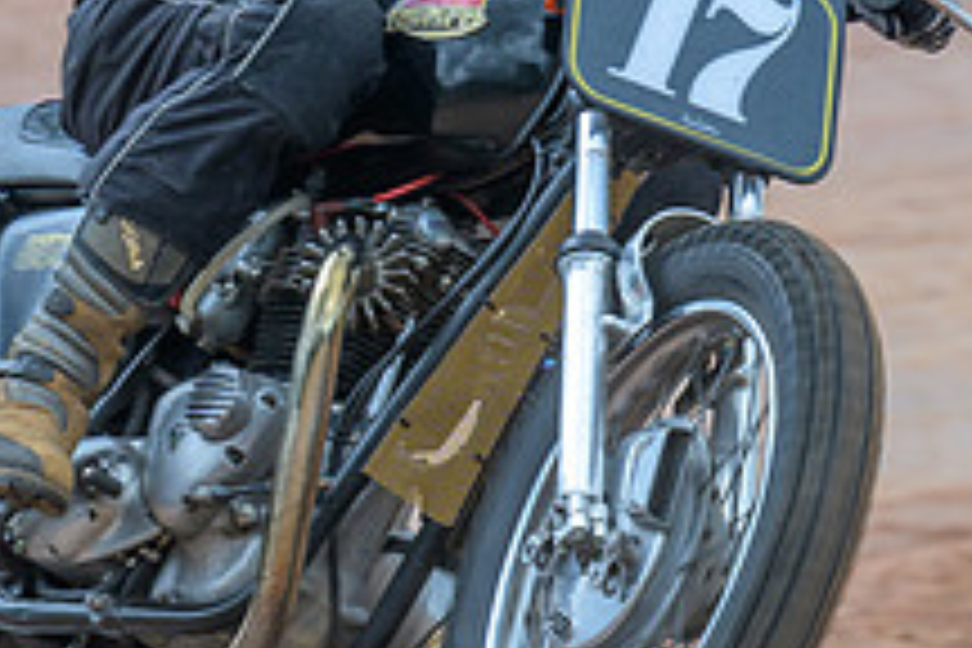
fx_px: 21679
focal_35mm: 803
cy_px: 235
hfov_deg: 2.6
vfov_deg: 1.7
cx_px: 452
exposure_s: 1/400
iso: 250
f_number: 4
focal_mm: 155
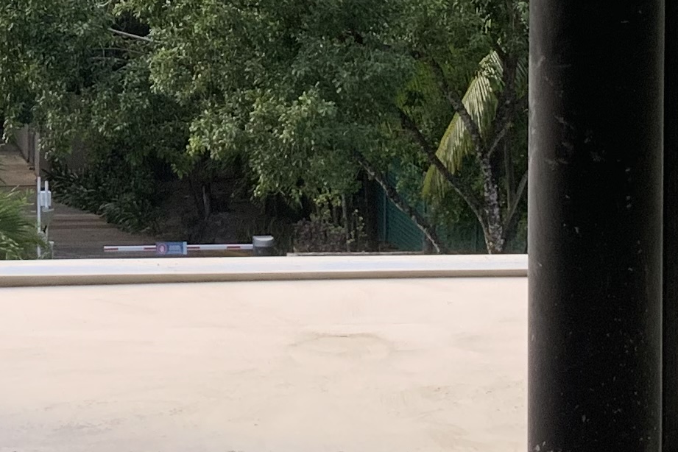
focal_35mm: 132
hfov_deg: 15.3
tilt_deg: -2.7
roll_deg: -0.9
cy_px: -154
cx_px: 47
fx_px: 2486
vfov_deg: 10.2
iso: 16
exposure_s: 1/340
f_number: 1.8
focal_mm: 3
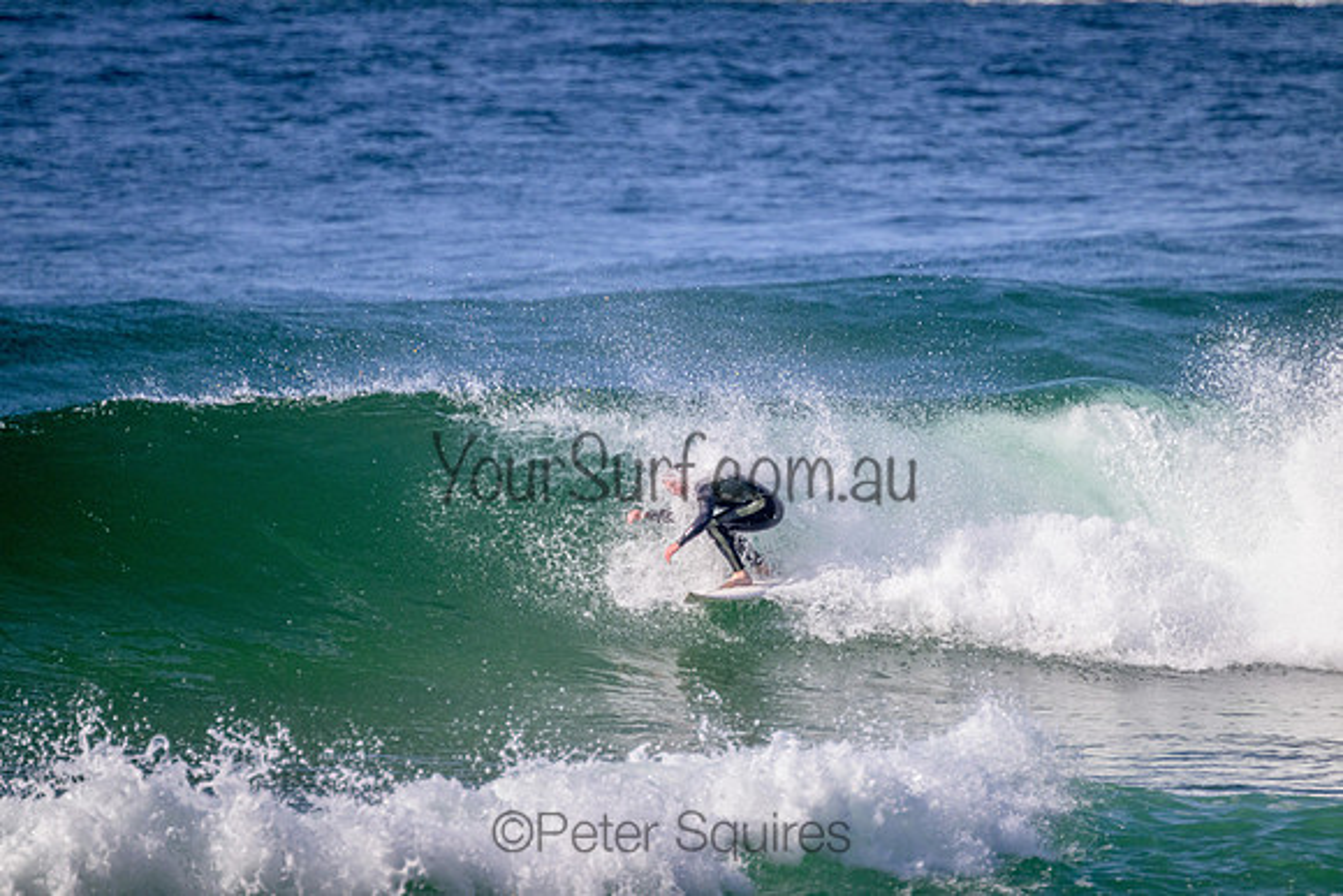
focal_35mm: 800
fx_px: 29850
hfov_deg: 2.6
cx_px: 672
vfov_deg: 1.7
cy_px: 448
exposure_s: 1/2000
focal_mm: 800
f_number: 11
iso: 1400
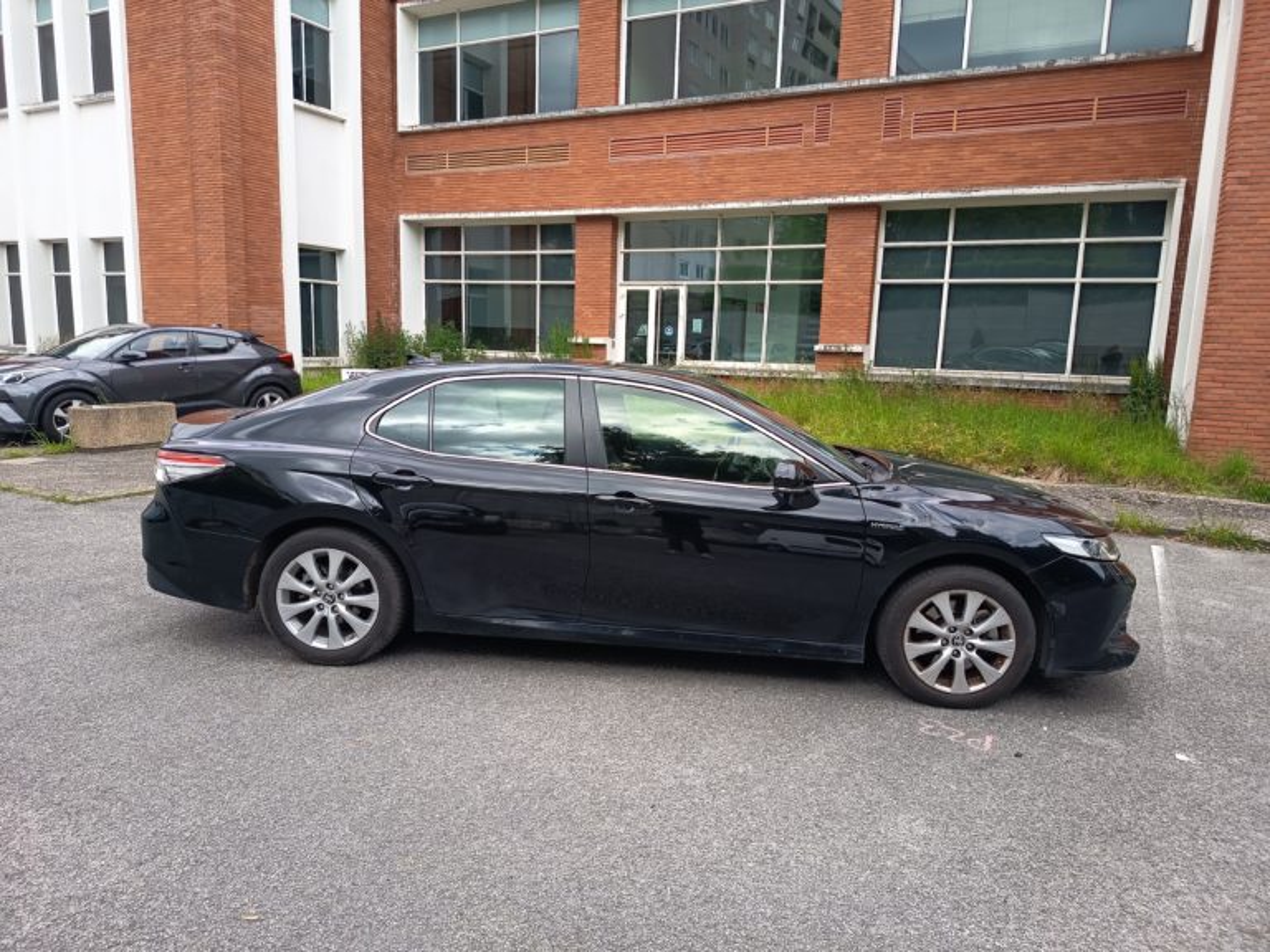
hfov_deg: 71.6
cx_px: 635
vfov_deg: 56.8
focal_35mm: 24
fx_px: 881
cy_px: 476
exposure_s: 1/100
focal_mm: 5.27
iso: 51
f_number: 1.7
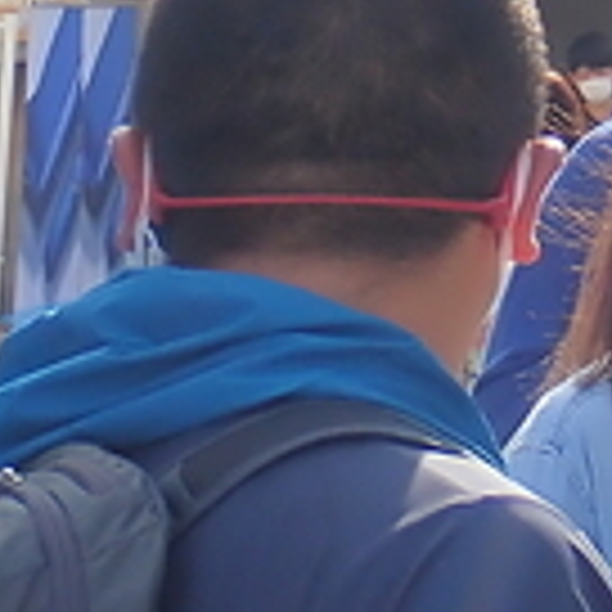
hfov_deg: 6.6
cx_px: 1260
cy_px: -418
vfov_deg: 6.7
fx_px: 5101
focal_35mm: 255
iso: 100
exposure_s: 1/320
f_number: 4.5
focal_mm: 8.99
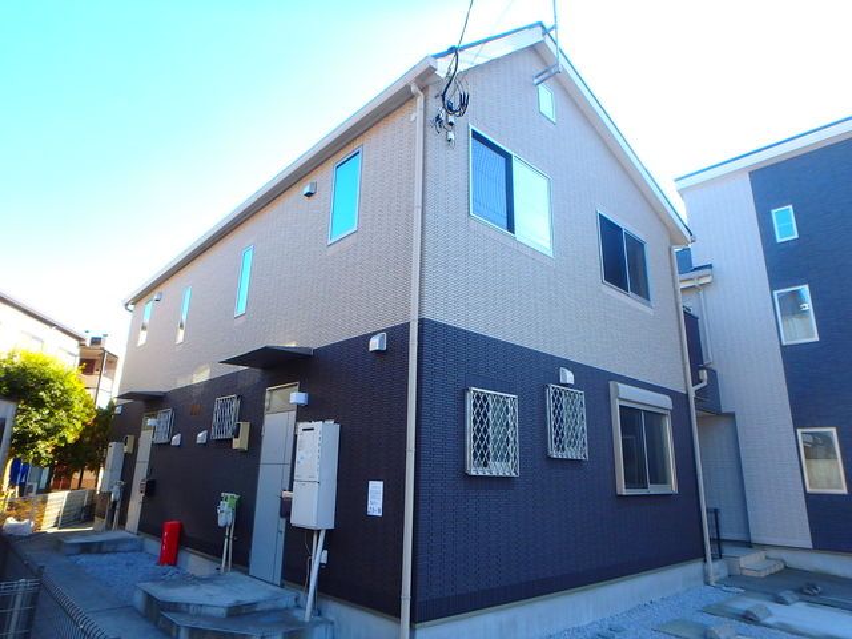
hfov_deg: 79.0
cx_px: 426
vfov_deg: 63.4
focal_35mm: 21
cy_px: 320
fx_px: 517
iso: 125
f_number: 3.5
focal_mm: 3.7
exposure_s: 1/250
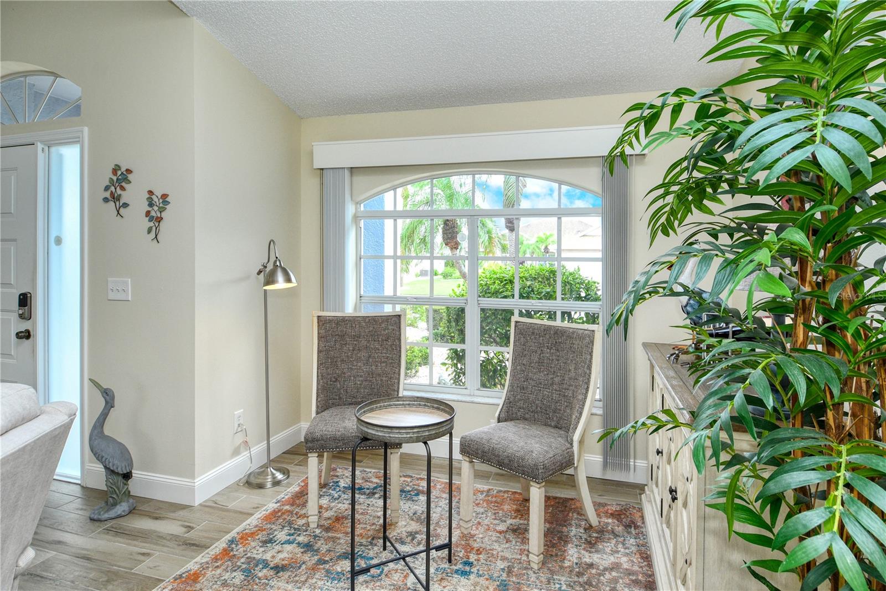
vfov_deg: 64.5
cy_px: 296
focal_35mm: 19
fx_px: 467
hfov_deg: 86.9
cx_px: 443
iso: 640
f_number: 7.1
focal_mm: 13
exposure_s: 1/250
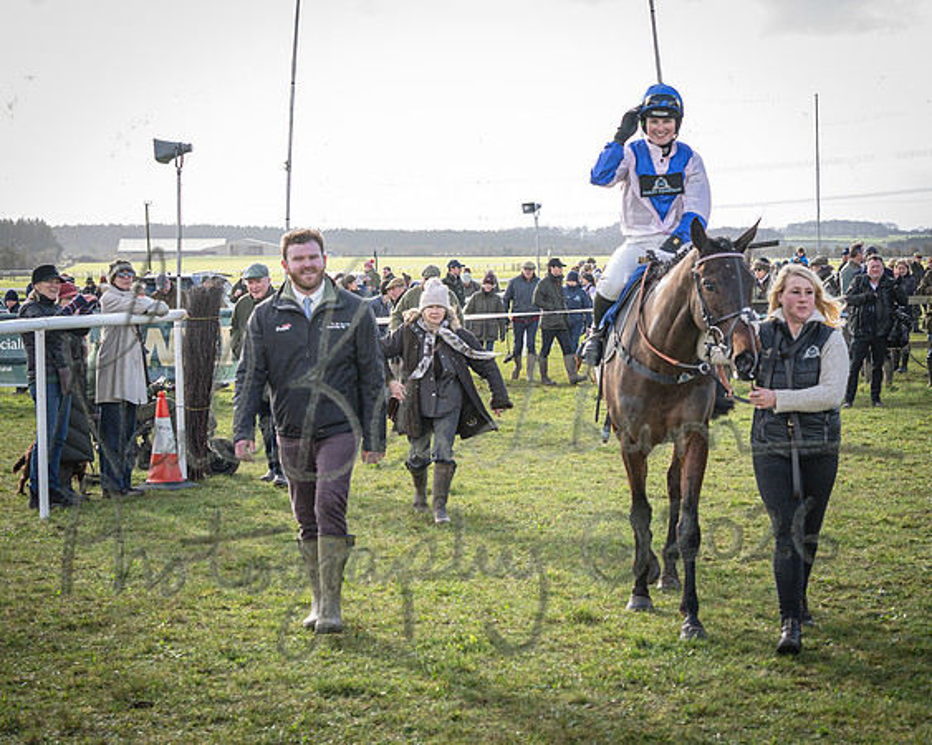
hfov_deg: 24.5
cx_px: 657
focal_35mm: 77
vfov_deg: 19.8
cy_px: 367
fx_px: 2130
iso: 200
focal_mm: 35
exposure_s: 1/400
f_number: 4
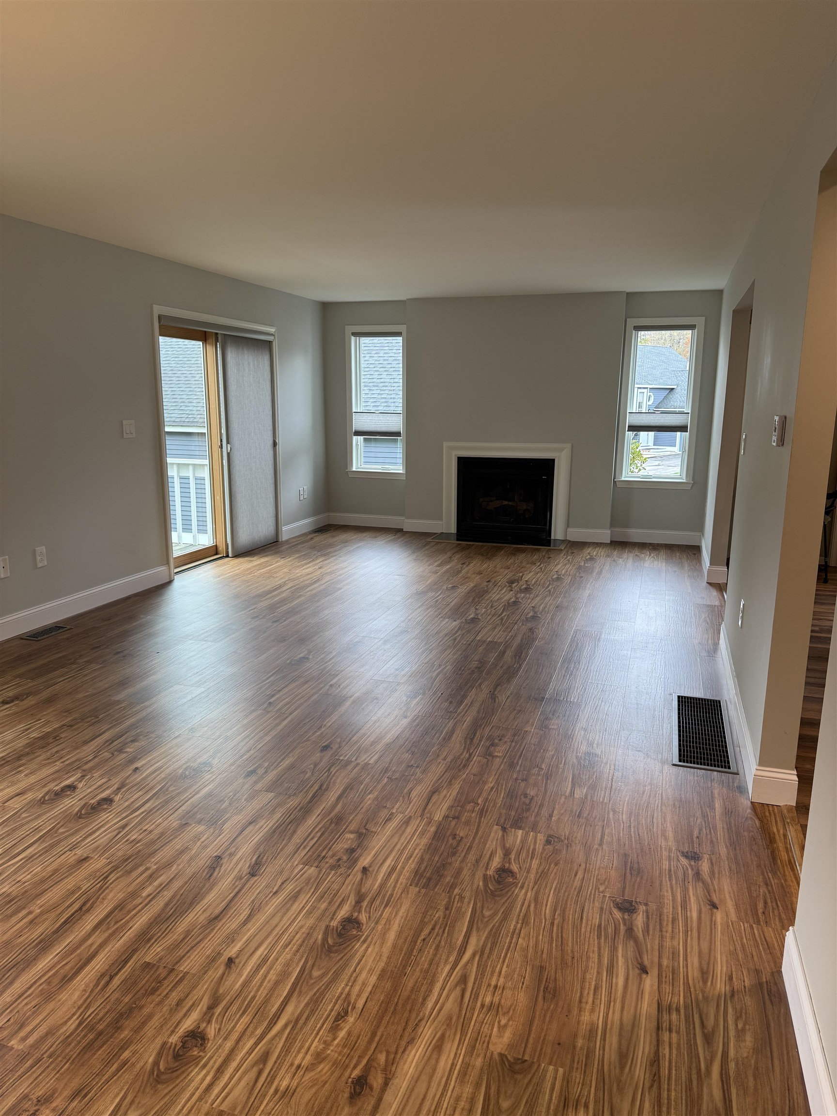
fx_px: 774
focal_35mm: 24
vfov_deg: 71.6
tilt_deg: -11.6
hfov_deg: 56.8
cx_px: 418
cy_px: 558
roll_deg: -0.2
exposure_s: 1/120
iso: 125
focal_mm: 6.76
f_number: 1.78
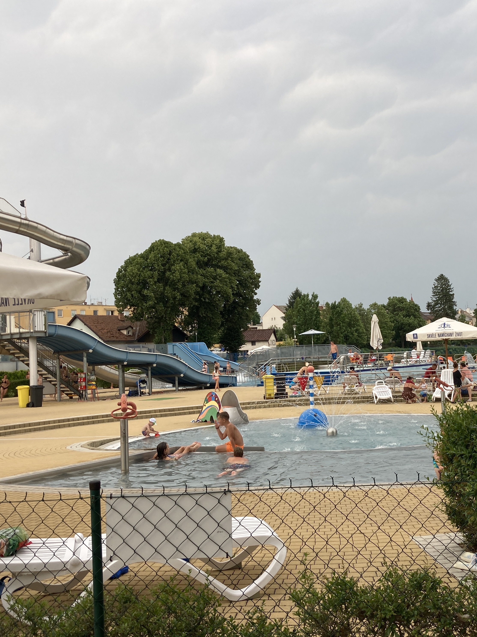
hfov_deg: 37.5
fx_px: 698
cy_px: 322
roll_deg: +2.3
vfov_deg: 49.0
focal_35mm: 38
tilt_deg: +3.1
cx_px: 298
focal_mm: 3.99
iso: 20
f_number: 1.8
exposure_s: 1/175
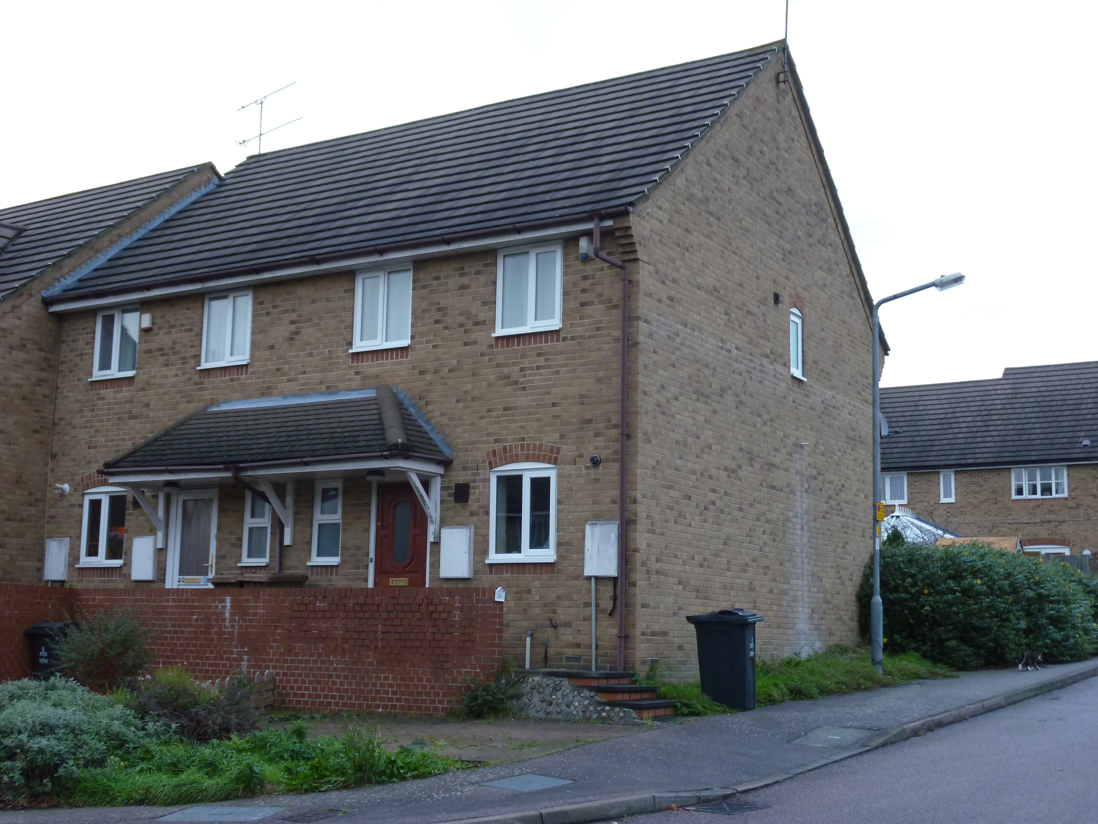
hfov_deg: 44.8
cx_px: 549
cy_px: 412
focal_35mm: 42
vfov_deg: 34.3
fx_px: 1332
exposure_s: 1/30
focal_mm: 7.6
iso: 160
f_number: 4.1
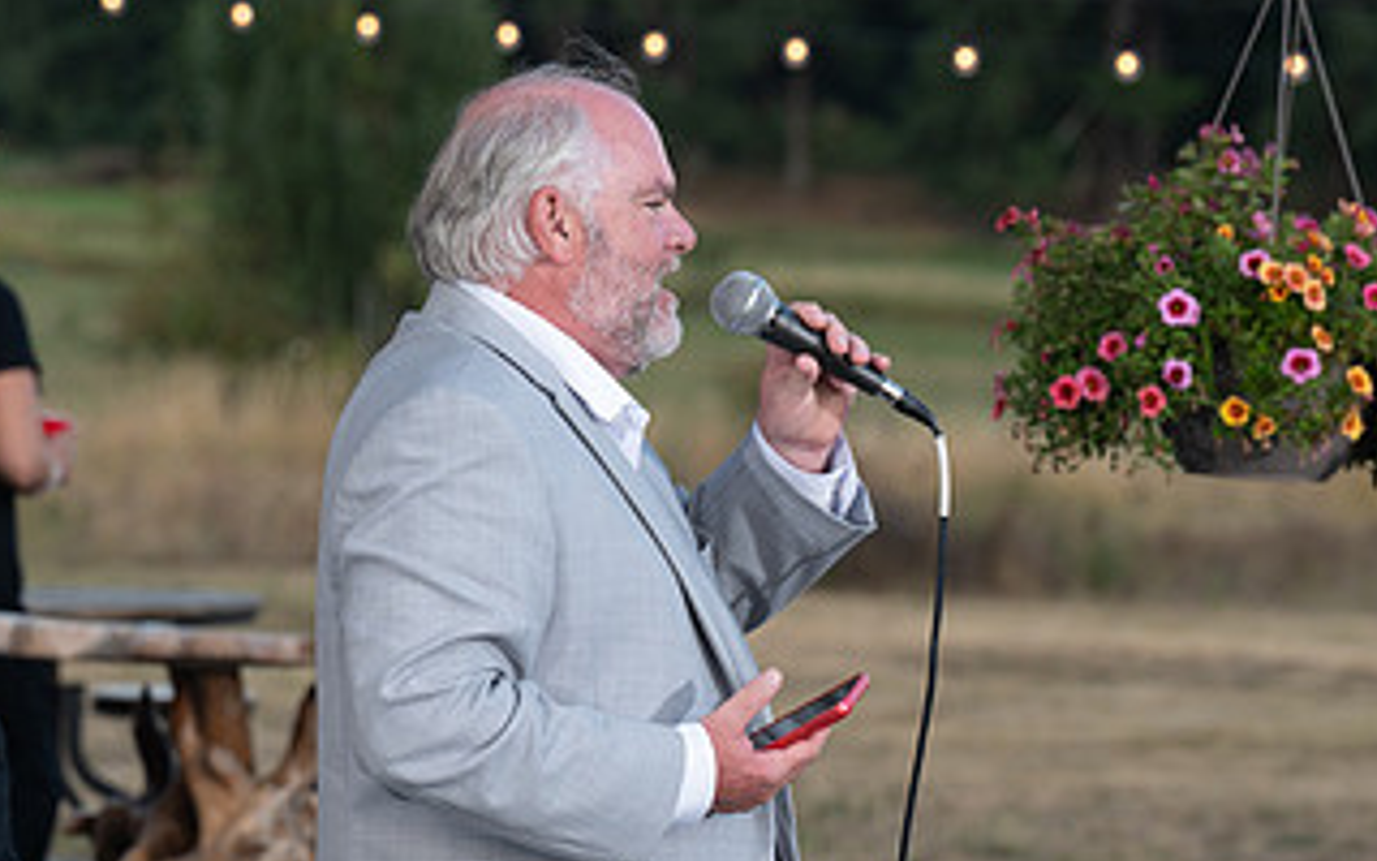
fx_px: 10395
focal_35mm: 277
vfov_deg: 4.7
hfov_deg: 7.6
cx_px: 534
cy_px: 618
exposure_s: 1/200
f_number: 6.3
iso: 320
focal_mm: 150
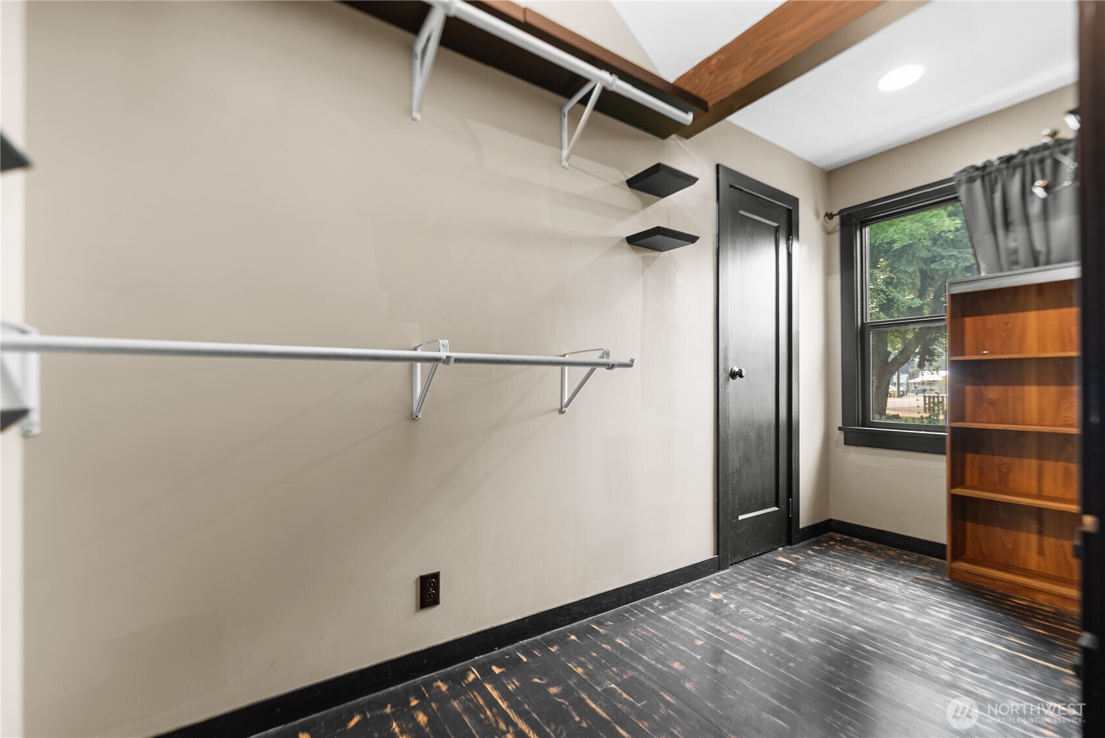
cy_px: 369
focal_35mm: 14
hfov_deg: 104.2
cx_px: 552
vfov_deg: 81.3
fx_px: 430
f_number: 2.8
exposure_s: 1/2
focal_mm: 14
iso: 100
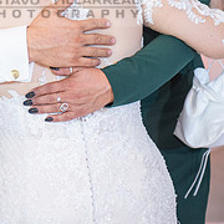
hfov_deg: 9.1
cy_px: -3
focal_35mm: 192
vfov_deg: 9.1
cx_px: 45
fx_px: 1406
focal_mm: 70
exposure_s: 1/160
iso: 1000
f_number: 2.8
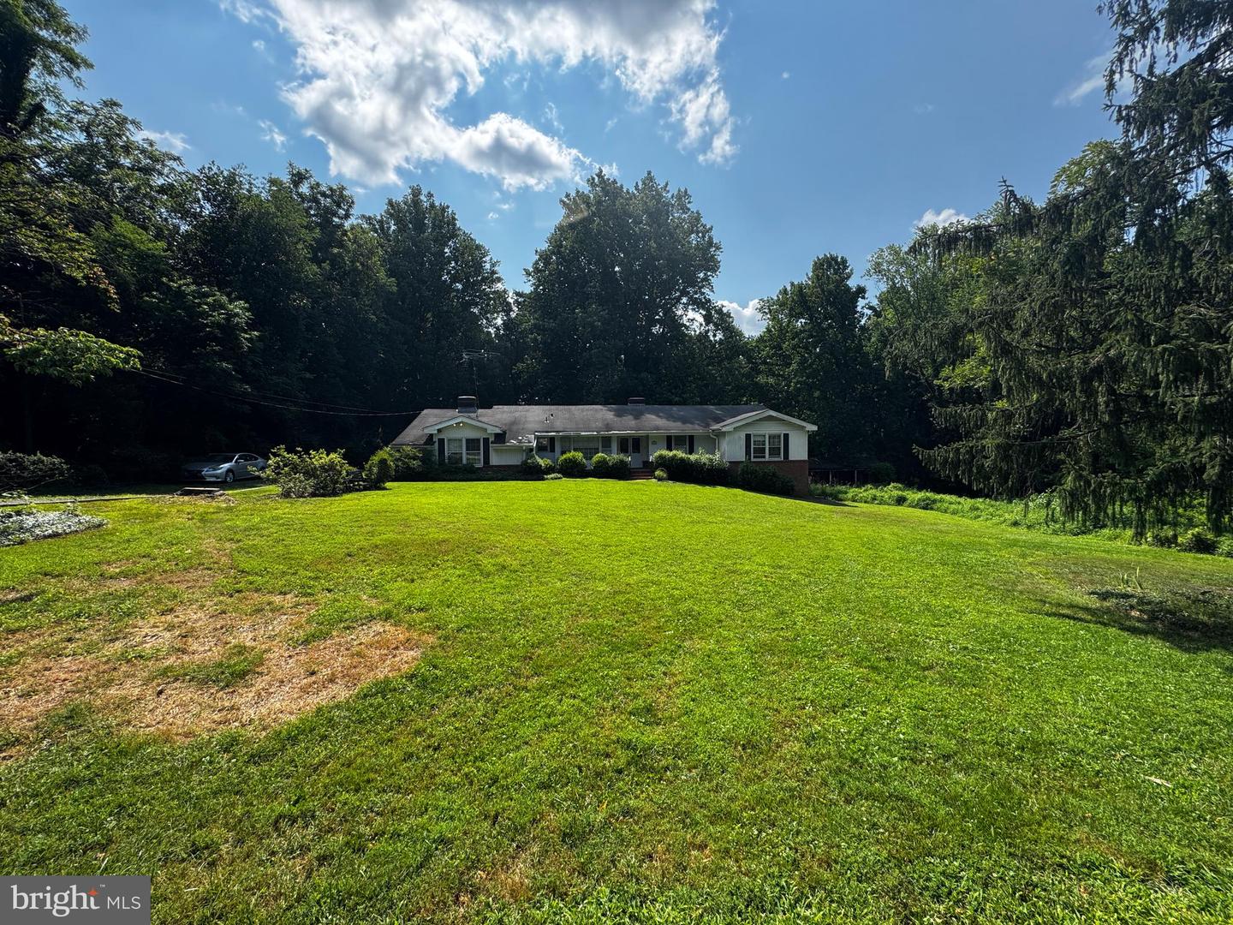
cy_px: 462
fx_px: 499
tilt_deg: -1.3
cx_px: 616
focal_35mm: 14
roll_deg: +0.8
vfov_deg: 85.7
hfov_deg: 102.1
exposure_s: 1/1048
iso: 50
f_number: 2.2
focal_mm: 2.22
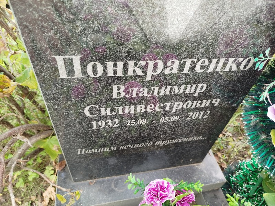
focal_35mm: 24
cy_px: 103
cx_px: 138
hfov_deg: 71.6
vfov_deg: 56.8
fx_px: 191
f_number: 1.7
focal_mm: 5.31
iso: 64
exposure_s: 1/50
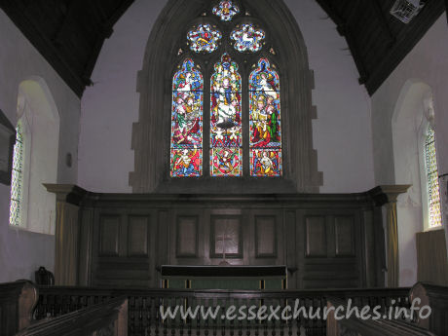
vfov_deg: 40.7
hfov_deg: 52.6
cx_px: 224
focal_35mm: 35
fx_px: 453
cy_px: 168
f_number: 2.8
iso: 50
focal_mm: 8.9
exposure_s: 1/60.1
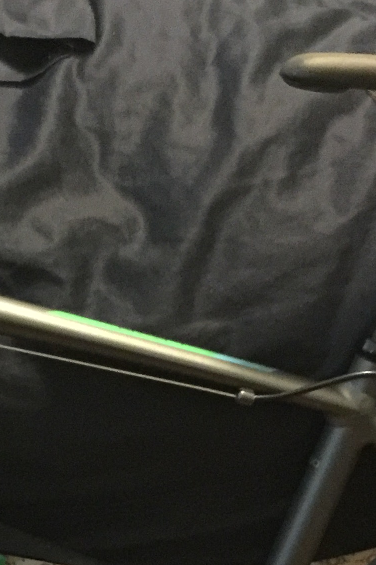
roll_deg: -1.6
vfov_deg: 22.6
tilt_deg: -34.9
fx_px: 1364
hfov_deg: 15.5
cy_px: 547
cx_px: 19
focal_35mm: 87
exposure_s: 1/4
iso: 400
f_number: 2.2
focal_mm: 4.15
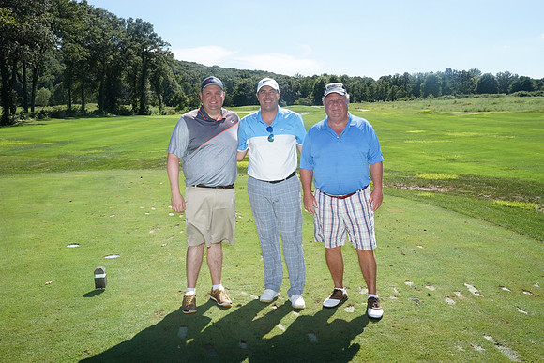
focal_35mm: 33
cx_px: 272
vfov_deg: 40.0
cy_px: 182
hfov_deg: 57.2
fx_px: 499
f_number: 18
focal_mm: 33
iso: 800
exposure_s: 1/250
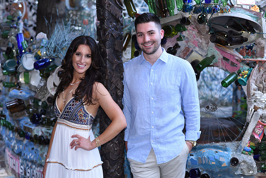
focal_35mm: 85
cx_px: 133
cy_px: 89
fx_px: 628
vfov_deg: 16.1
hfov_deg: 23.9
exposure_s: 1/125
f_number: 4
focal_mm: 85
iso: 320
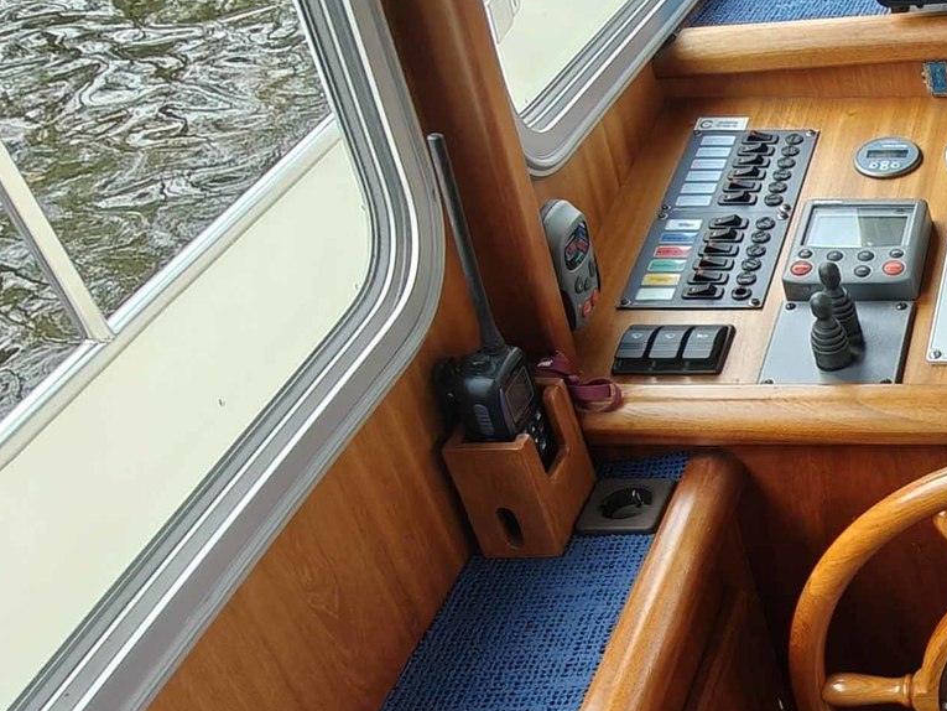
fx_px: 1341
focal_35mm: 49
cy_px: 516
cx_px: 1201
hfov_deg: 31.1
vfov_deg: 29.3
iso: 200
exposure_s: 1/100
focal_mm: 2.3
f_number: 2
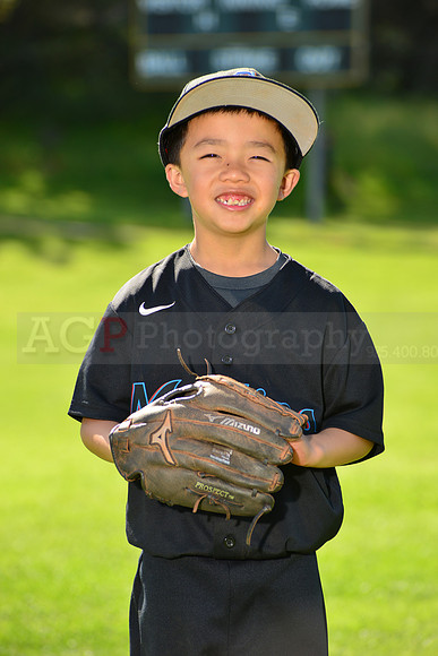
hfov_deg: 6.9
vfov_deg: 10.3
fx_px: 3648
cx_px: 219
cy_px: 328
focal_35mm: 200
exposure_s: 1/250
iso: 200
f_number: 8
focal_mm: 200
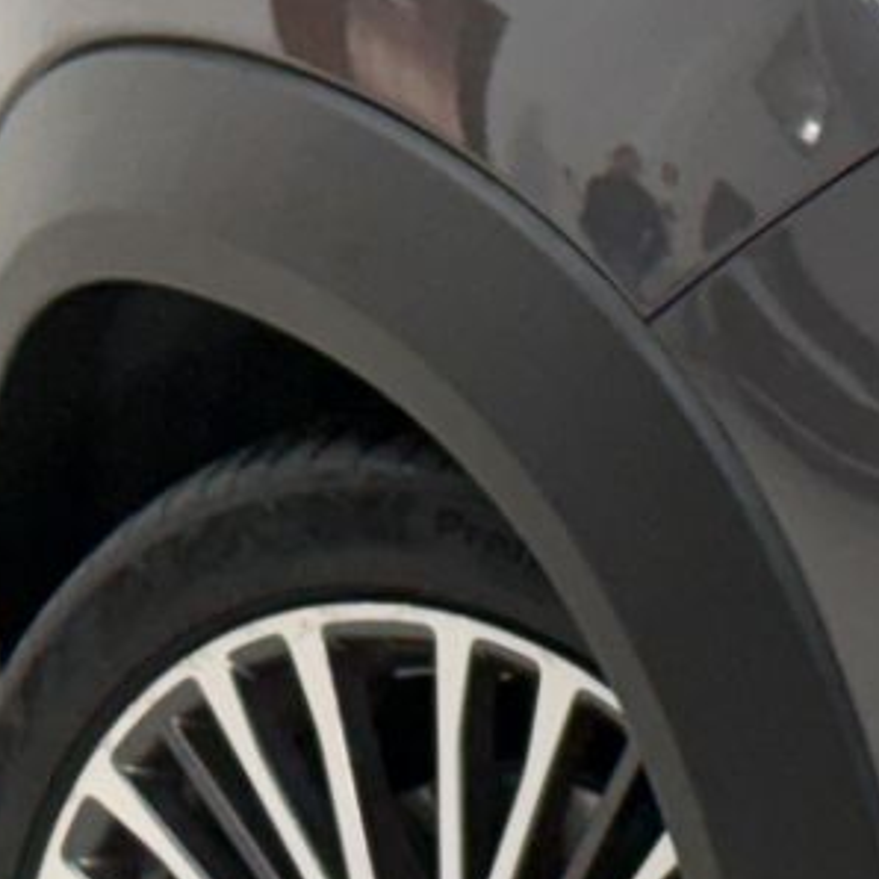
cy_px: -121
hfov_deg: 6.4
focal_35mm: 273
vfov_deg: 6.4
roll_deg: +1.7
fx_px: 7843
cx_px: 1133
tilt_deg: -11.2
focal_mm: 6.76
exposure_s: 1/120
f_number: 1.78
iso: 250
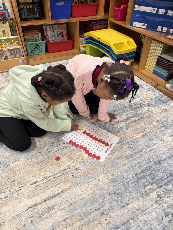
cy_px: 115
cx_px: 86
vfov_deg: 67.3
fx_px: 173
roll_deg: -2.3
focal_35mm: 26
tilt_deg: -39.9
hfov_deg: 53.1
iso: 100
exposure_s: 1/60
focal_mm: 5.96
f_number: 1.6
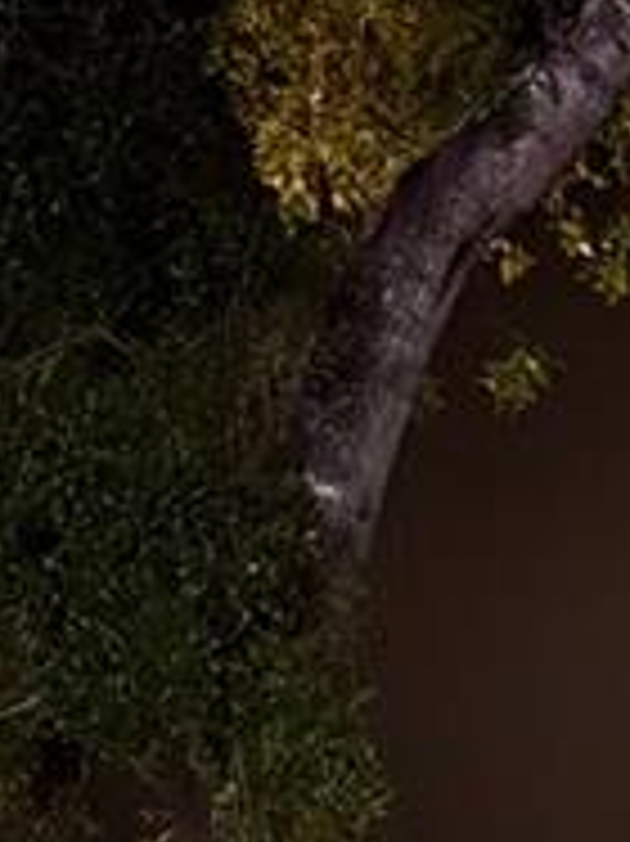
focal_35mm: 154
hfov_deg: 9.0
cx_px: 1296
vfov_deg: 12.0
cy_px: 1423
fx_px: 3741
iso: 2500
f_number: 1.78
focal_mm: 6.76
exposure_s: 1/5
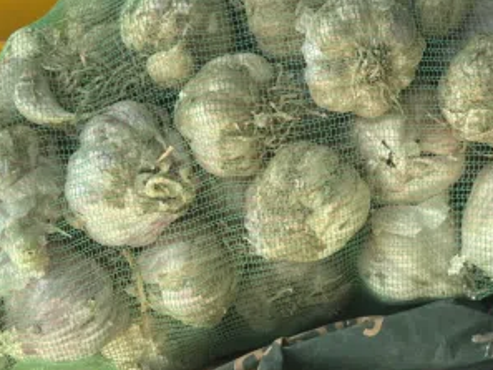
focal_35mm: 56
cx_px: 408
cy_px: 76
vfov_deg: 25.7
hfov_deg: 33.2
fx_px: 798
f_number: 1.6
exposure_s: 1/159
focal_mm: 4.2
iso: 32
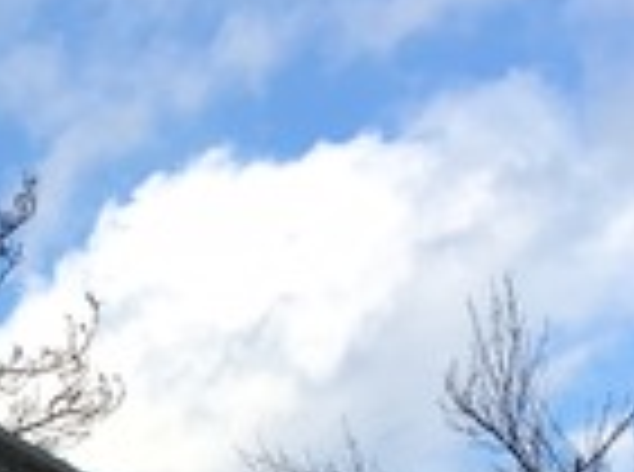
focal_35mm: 132
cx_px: -261
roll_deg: +0.9
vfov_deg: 10.4
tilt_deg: +7.1
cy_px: 881
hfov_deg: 14.2
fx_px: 2411
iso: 25
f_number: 2.2
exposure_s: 1/836
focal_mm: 4.15
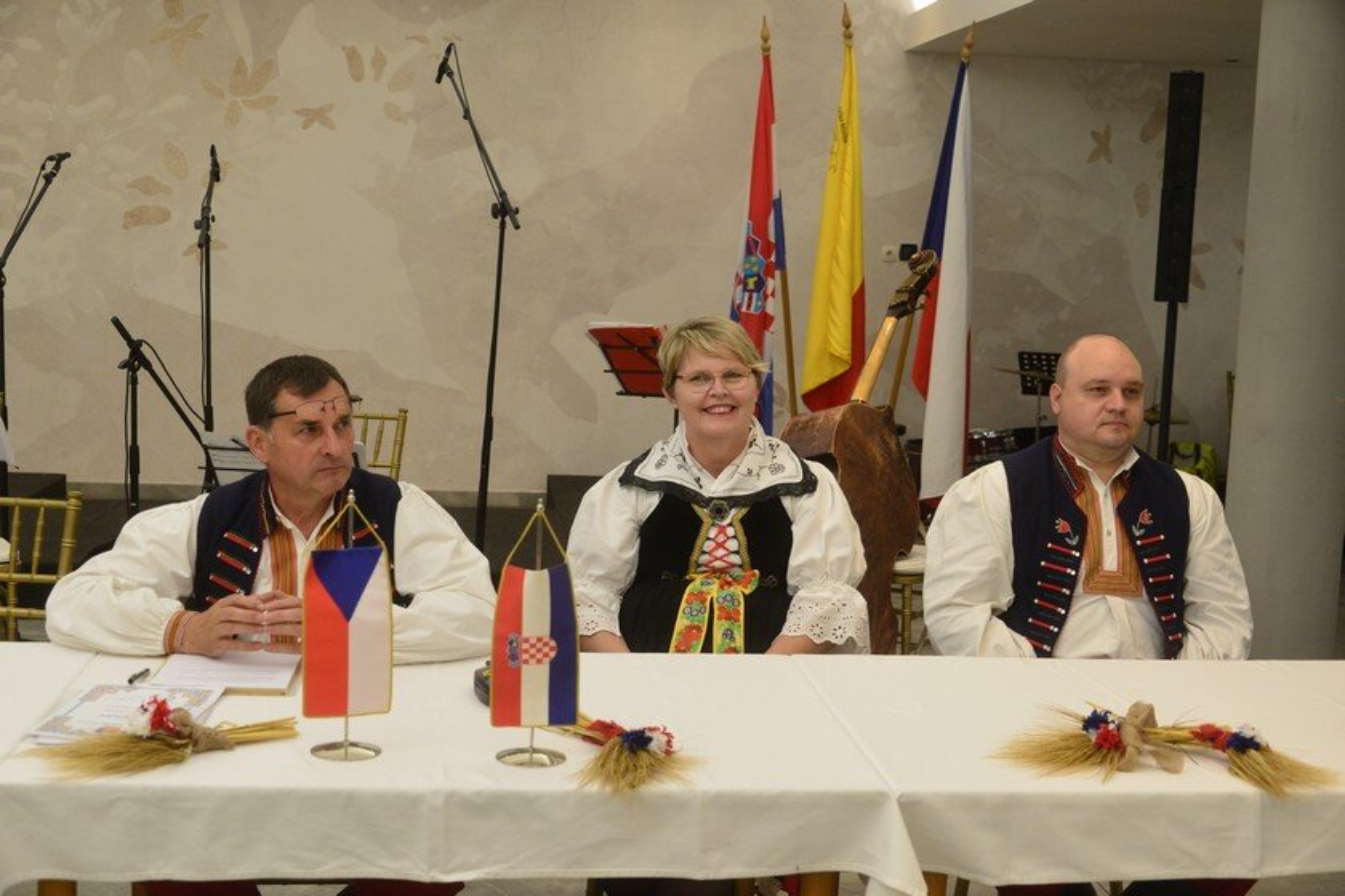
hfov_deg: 41.1
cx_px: 672
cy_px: 448
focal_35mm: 48
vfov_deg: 28.1
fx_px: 1793
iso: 2000
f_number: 5.6
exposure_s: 1/125
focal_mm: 48
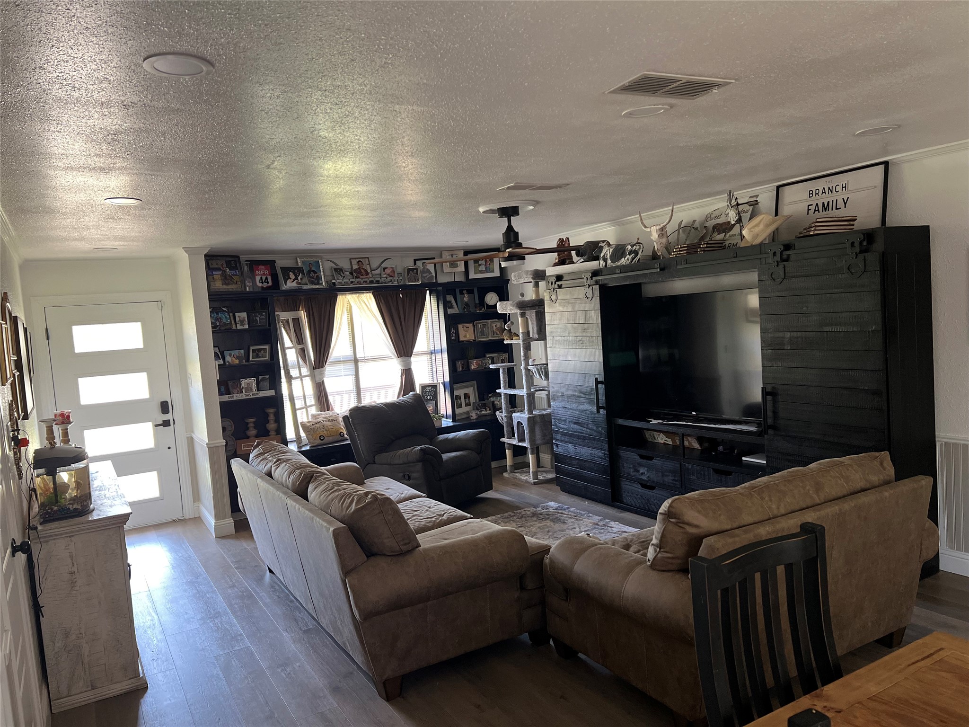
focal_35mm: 26
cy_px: 364
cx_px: 484
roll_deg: +4.5
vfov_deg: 53.1
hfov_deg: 67.3
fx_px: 728
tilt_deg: -4.7
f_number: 1.5
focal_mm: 5.7
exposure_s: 1/60
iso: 160
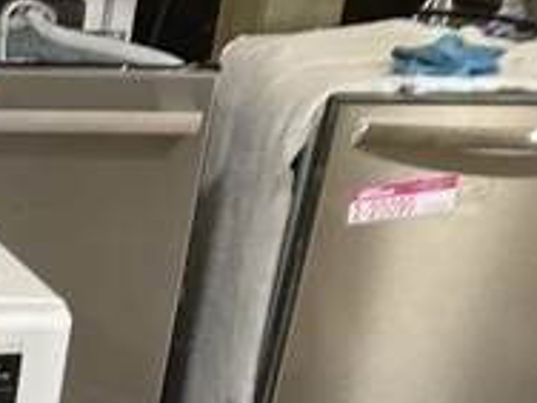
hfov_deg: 14.3
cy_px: 773
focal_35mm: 116
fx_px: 1800
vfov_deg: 11.6
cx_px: -523
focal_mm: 3
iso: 80
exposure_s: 1/60
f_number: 1.8
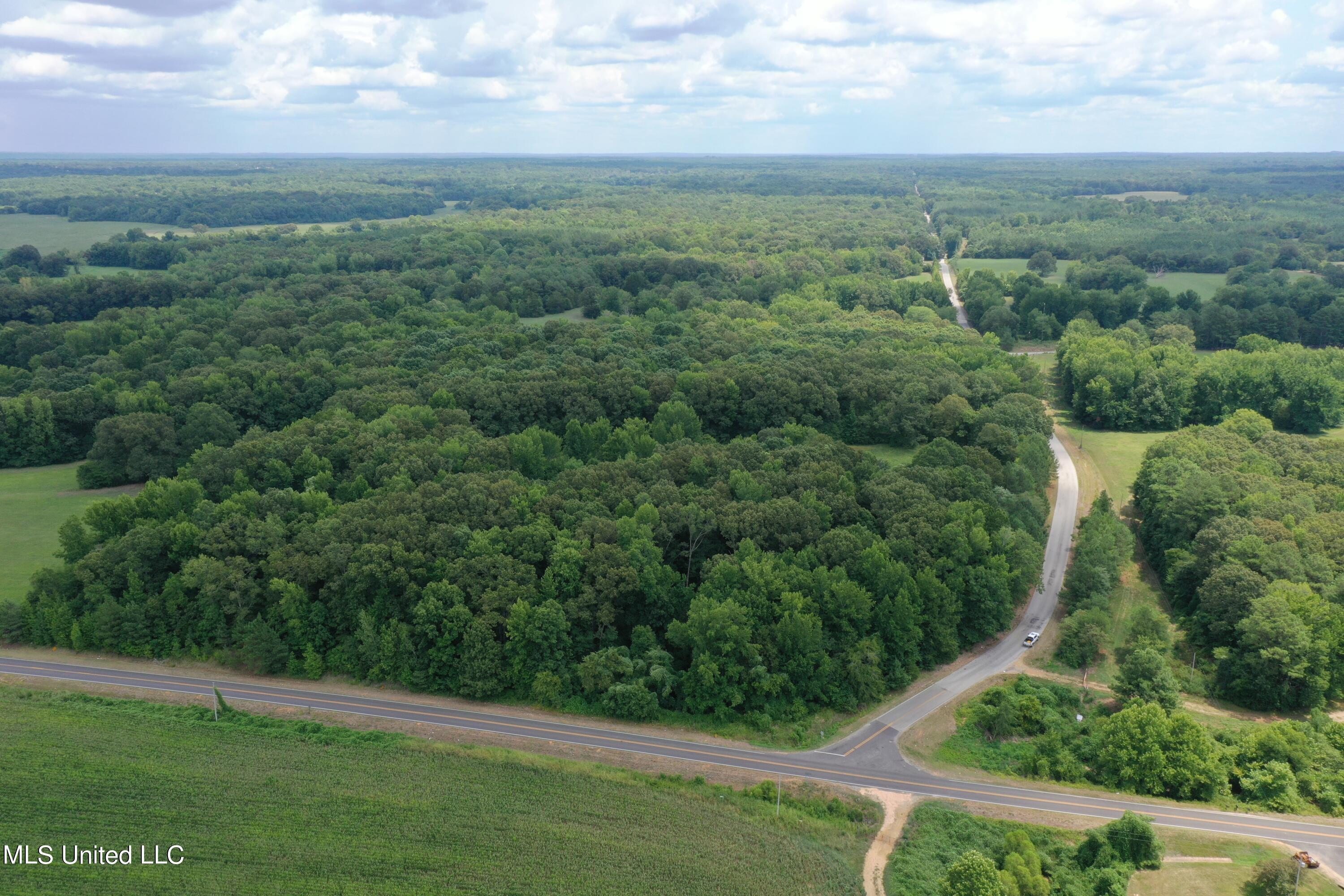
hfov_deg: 65.5
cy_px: 448
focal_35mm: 28
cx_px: 672
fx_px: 1045
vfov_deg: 46.4
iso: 100
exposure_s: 1/120
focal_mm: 10.26
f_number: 8
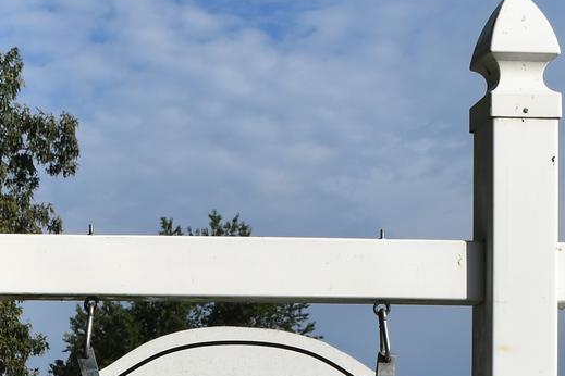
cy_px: 699
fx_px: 2228
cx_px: -1
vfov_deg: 9.2
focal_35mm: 142
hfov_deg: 14.2
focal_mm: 24
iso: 100
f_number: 10
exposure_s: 1/400
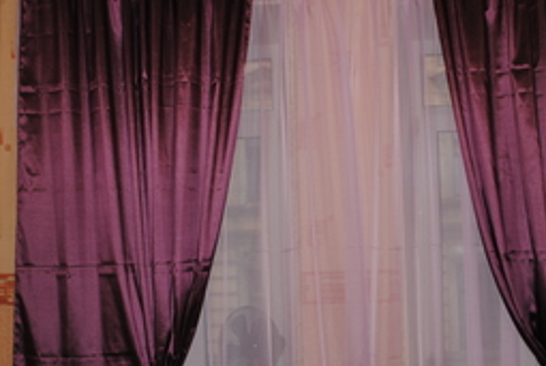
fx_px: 805
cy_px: 184
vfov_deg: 25.6
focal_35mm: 53
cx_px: 304
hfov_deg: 37.4
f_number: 3.8
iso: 200
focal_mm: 20
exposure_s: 1/60
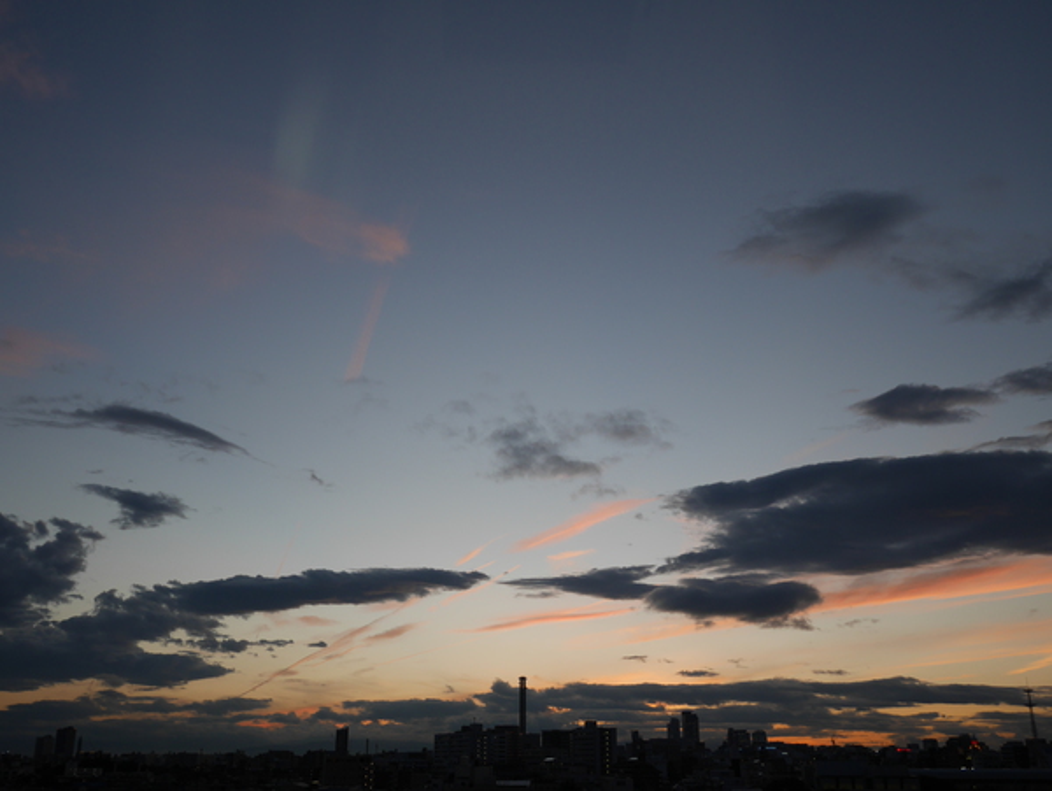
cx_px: 526
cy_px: 396
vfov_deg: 41.8
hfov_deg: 53.9
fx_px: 1034
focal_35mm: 34
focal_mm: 17
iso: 200
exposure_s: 1/80
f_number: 4
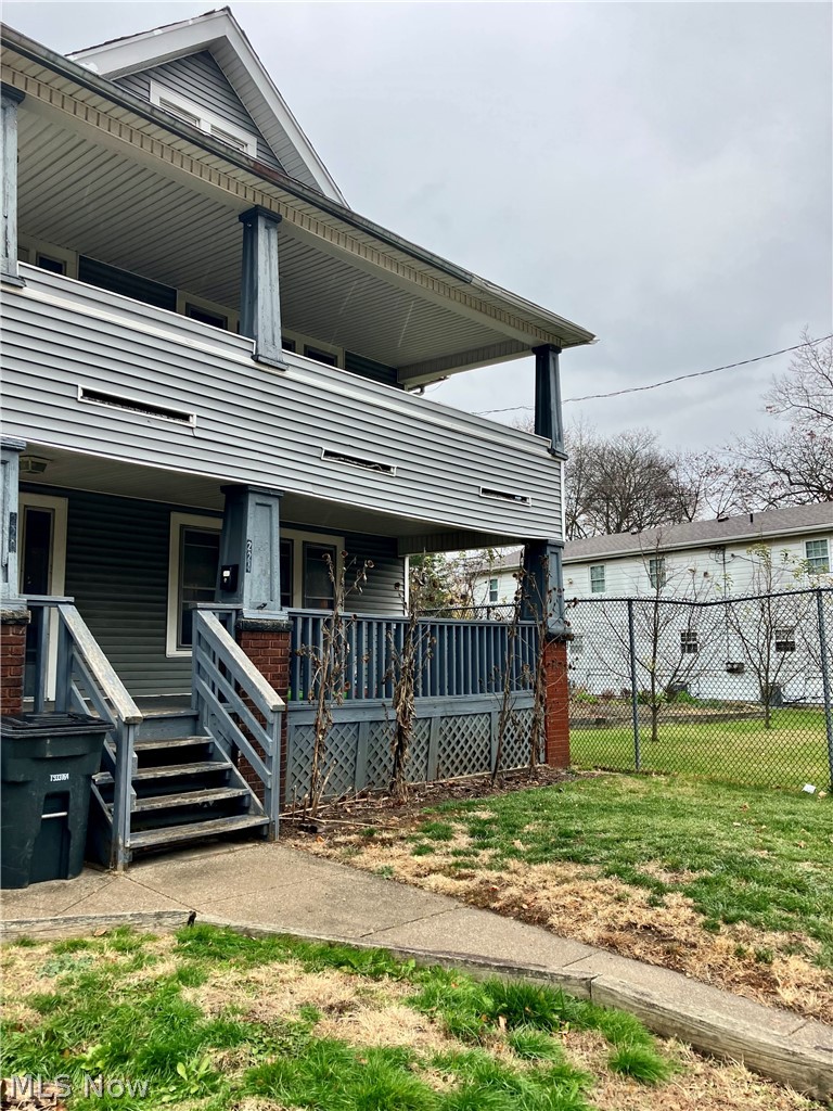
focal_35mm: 28
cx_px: 416
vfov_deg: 63.4
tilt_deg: +7.6
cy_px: 556
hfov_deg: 49.7
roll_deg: +0.9
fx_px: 898
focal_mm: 3.99
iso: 25
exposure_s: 1/121
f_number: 1.8
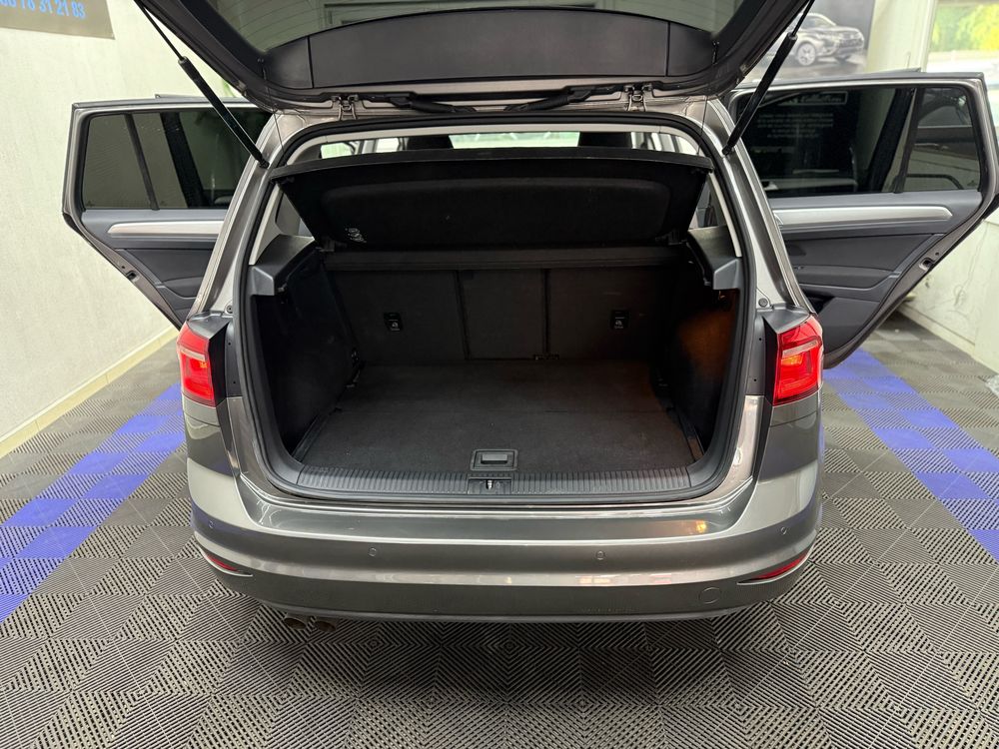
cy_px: 374
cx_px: 500
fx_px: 693
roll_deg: +2.1
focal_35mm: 24
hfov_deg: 71.6
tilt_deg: -21.4
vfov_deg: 56.8
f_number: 1.78
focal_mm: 6.76
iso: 640
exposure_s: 1/50
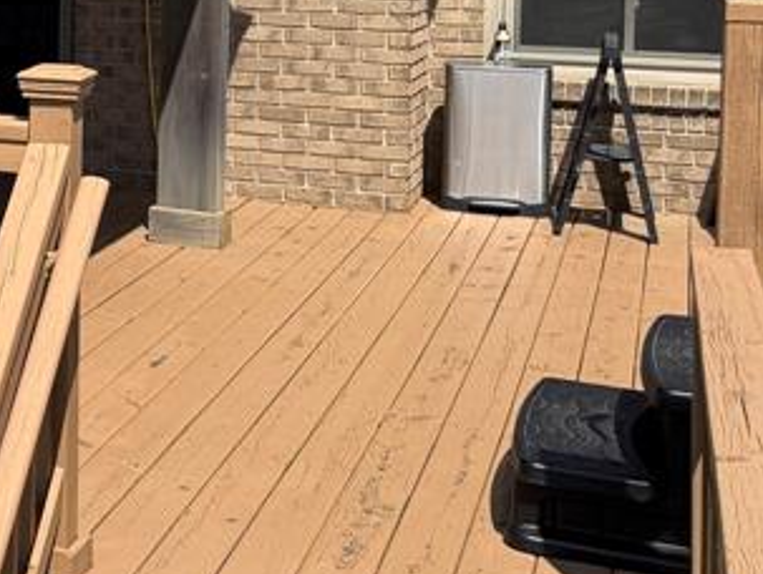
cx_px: -302
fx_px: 1788
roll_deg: -1.1
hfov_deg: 21.2
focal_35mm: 81
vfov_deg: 17.7
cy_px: -35
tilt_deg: -3.3
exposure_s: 1/4608
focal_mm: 6.76
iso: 80
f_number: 1.78
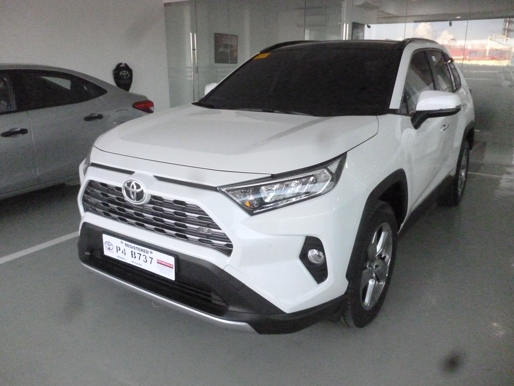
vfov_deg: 49.7
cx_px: 257
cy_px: 193
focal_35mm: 28
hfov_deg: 63.4
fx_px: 416
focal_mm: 5
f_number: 9
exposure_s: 1/100
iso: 1600
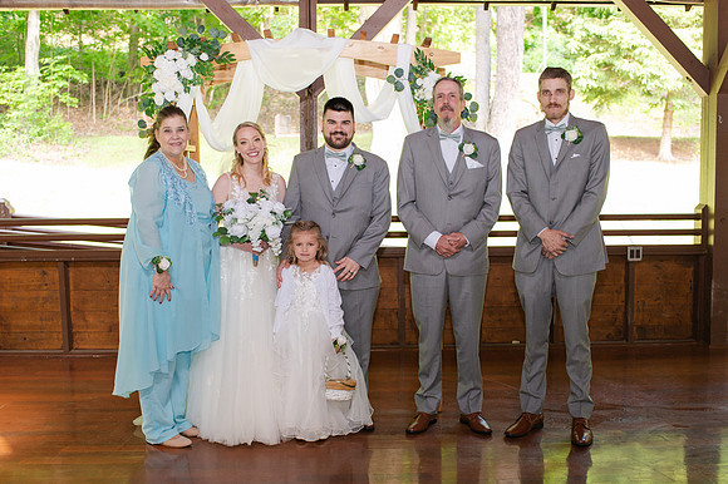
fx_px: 823
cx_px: 364
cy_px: 264
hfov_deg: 47.7
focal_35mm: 41
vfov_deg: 32.8
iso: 800
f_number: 3.2
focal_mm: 35
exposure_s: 1/200
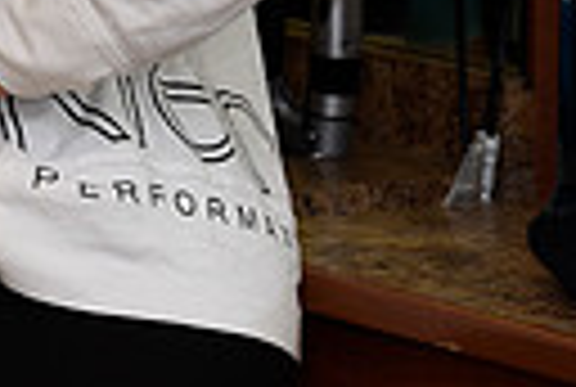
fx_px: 8404
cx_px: -472
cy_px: -461
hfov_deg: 3.9
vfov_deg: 2.6
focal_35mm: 524
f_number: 5
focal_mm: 116
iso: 800
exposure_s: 1/320
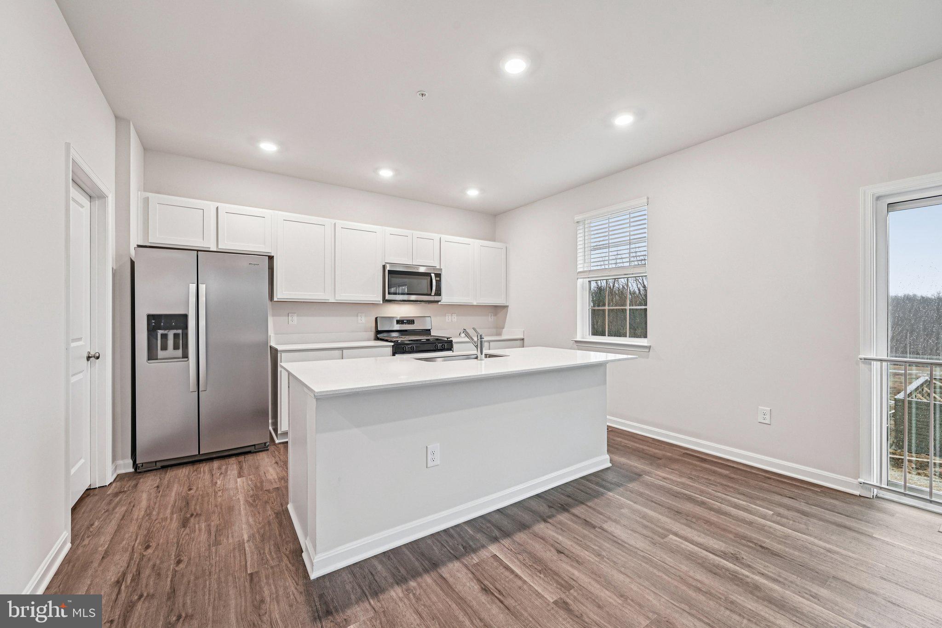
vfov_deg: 81.2
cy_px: 314
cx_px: 471
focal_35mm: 14
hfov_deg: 104.3
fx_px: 366
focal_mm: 14
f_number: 8
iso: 400
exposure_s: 1/13
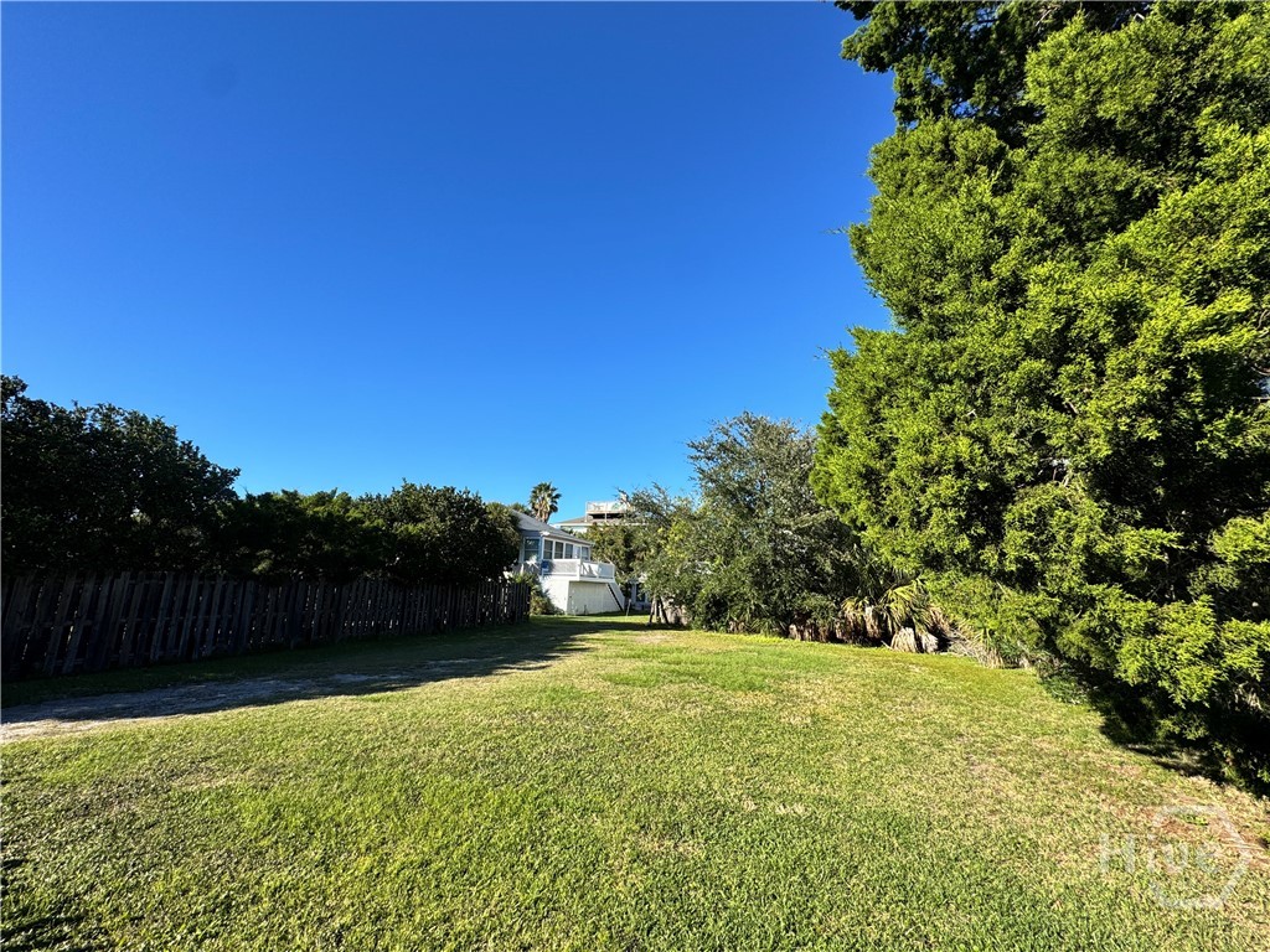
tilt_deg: +11.4
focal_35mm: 14
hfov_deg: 102.1
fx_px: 514
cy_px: 476
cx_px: 635
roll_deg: -2.7
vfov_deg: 85.7
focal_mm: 2.22
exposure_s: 1/1160
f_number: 2.2
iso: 40
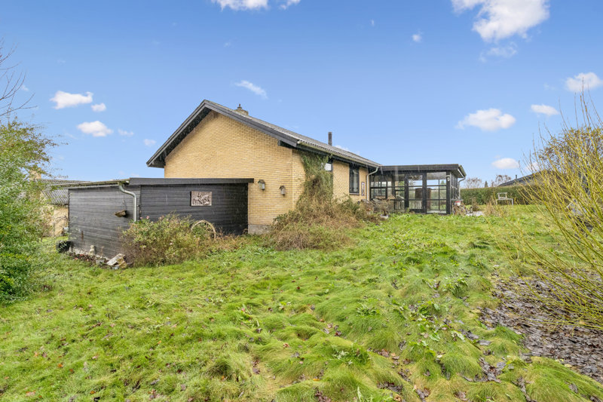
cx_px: 302
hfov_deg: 96.7
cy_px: 201
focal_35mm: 16
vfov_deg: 73.7
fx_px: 268
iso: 2000
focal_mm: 16
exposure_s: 1/160
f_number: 8
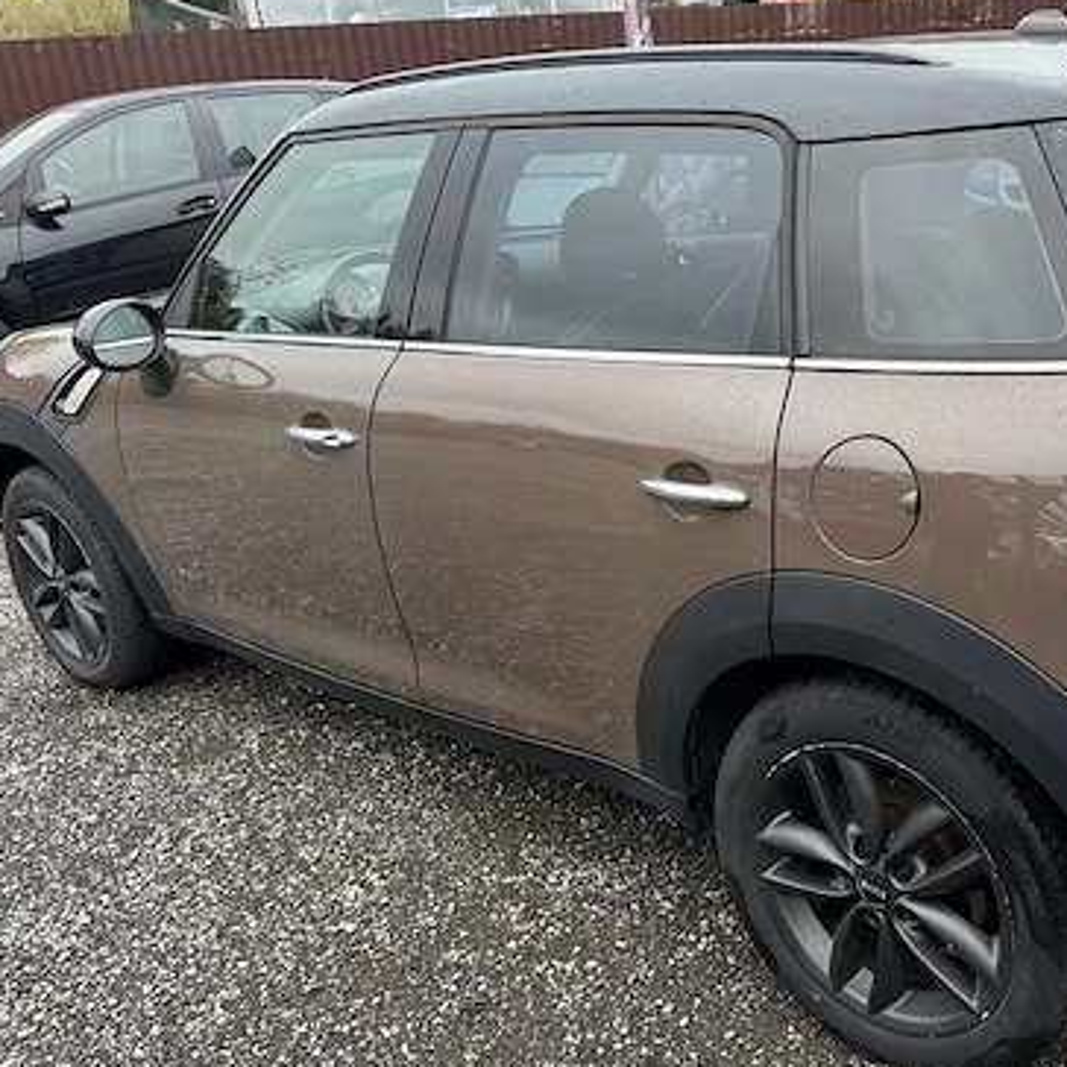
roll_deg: +5.5
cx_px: 812
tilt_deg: -18.4
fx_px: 1221
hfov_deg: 45.4
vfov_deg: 47.1
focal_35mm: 35
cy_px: 478
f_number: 1.78
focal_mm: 6.76
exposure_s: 1/274
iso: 80
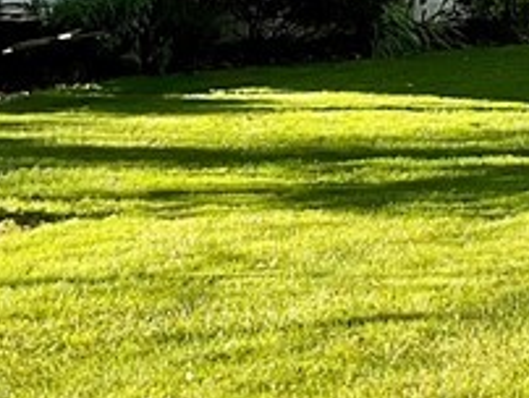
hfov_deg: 13.1
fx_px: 2249
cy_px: -134
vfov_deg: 9.9
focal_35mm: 147
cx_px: 597
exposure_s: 1/428
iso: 16
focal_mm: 3
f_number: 1.8
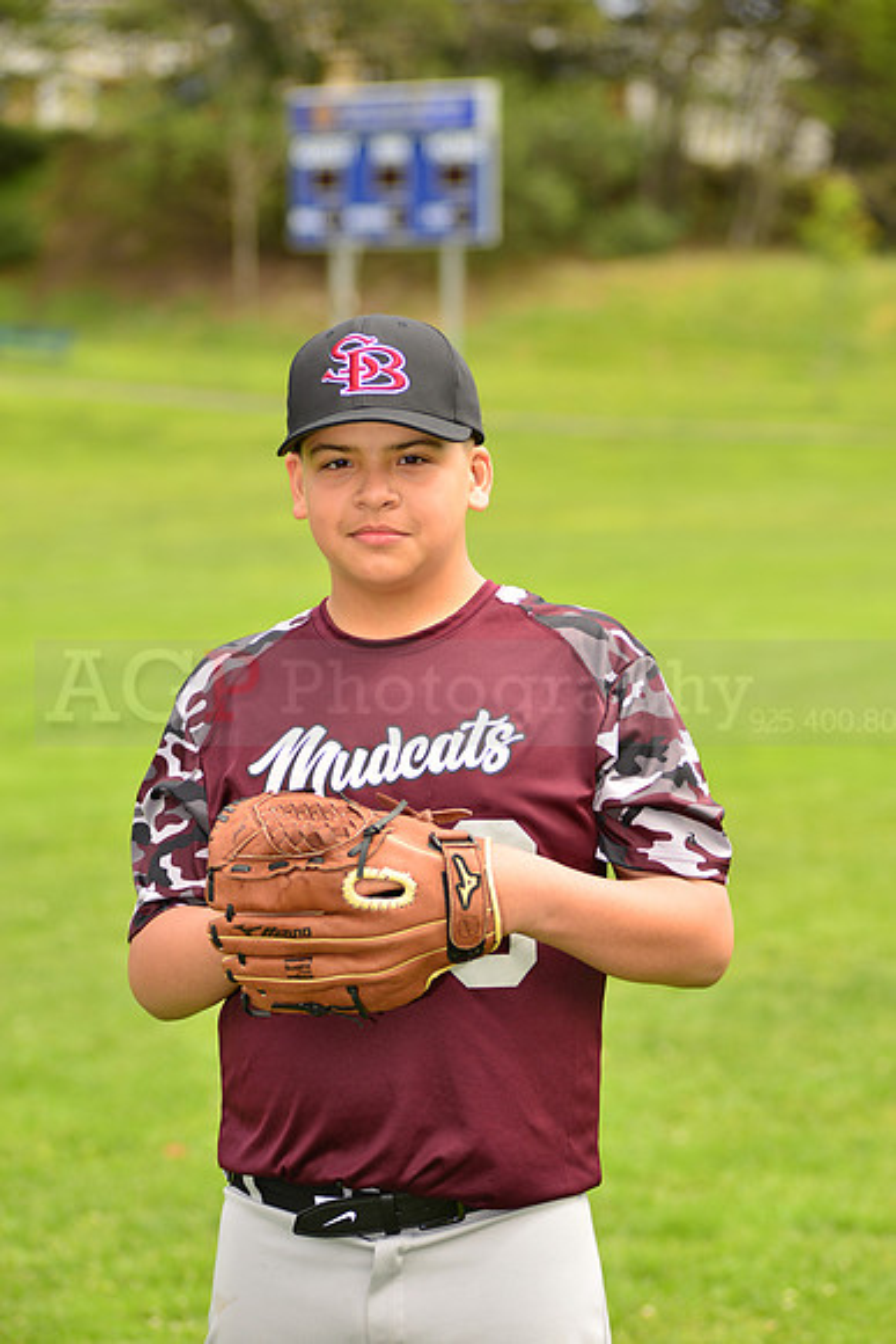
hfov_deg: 11.8
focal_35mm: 116
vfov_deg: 17.6
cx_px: 448
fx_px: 4328
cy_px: 672
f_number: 5
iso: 100
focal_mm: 116
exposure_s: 1/250
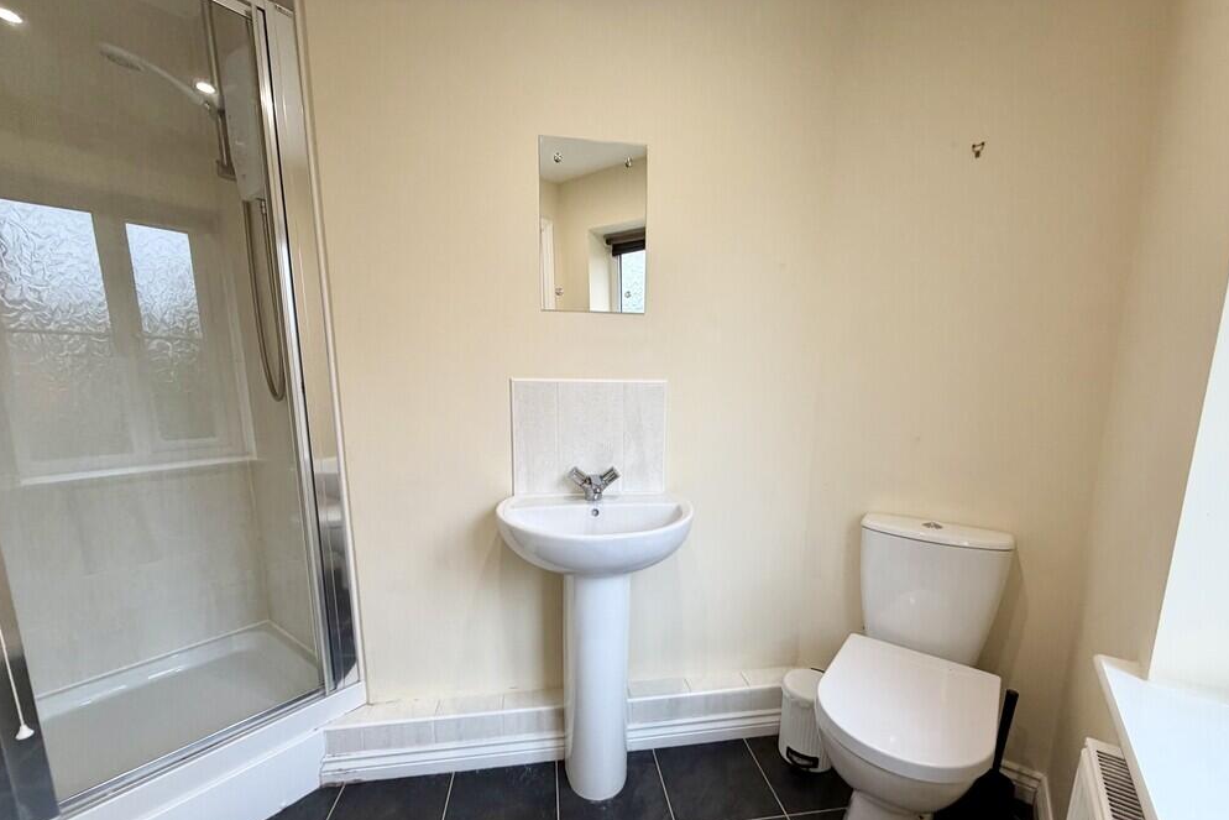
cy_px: 471
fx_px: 512
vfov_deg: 76.9
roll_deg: -0.1
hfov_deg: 100.4
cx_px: 623
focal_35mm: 15
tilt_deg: -9.7
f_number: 2.2
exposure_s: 1/100
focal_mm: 2.22
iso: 250
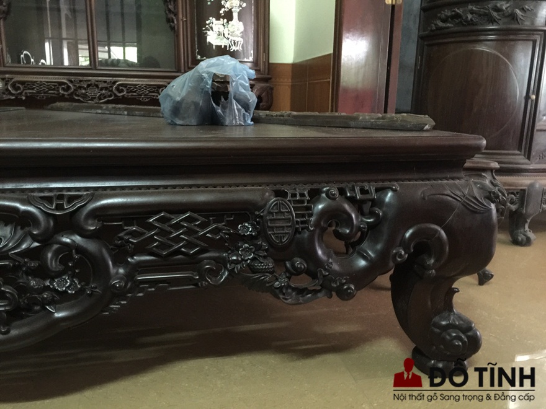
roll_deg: -3.4
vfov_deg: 48.2
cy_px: 204
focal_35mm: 29
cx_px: 273
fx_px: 457
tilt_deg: -12.6
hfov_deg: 61.7
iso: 160
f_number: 2.2
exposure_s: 1/4
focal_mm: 4.15
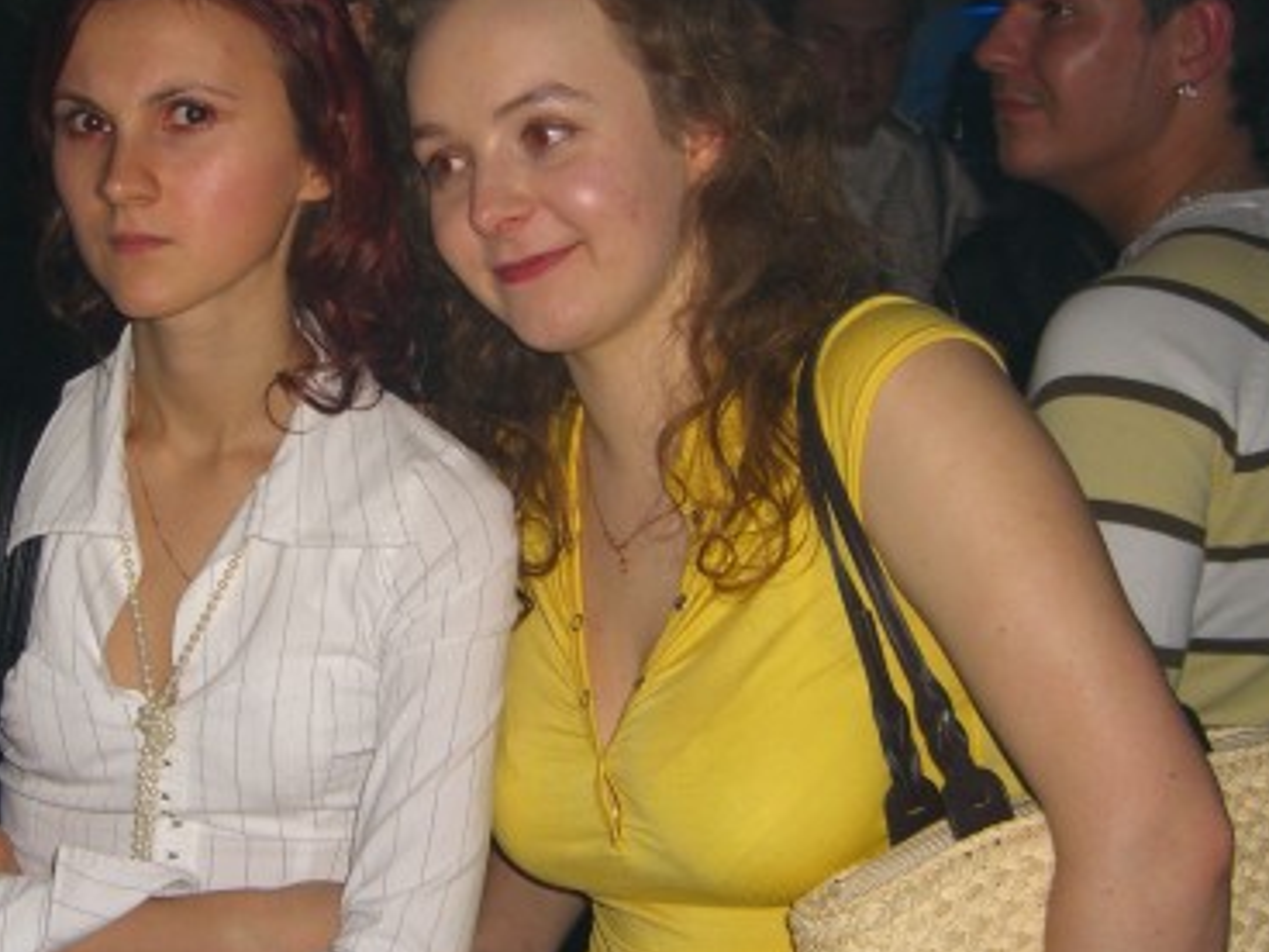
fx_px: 2273
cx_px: 424
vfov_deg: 23.6
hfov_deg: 31.0
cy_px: 414
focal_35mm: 62
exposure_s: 1/60
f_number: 2.8
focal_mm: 7.9
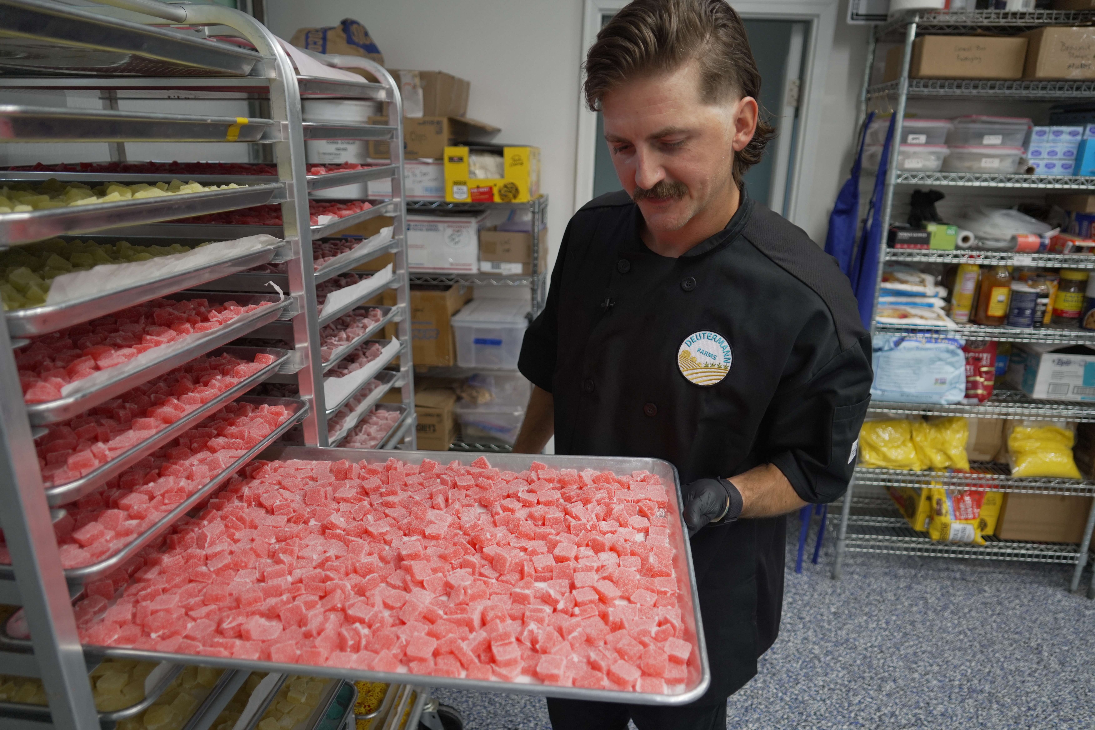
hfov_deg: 73.7
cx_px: 548
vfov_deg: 53.1
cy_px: 365
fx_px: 730
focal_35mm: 24
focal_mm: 24
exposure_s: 1/125
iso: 640
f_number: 3.5
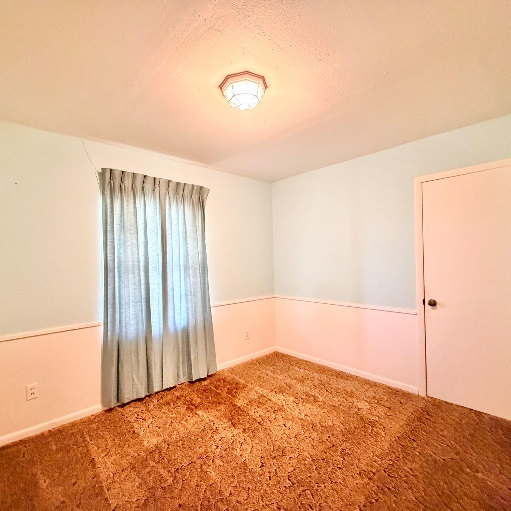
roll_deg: +2.5
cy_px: 261
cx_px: 237
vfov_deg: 84.0
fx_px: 284
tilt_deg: -1.2
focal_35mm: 17
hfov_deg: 83.8
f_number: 2.2
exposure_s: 1/60
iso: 1250
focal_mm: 2.22
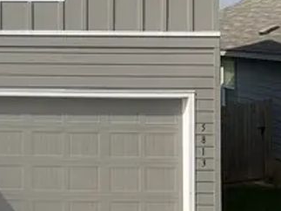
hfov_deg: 18.5
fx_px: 747
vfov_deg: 15.8
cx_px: -156
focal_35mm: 92
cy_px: 17
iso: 16
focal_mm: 3
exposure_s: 1/2320
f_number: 1.8
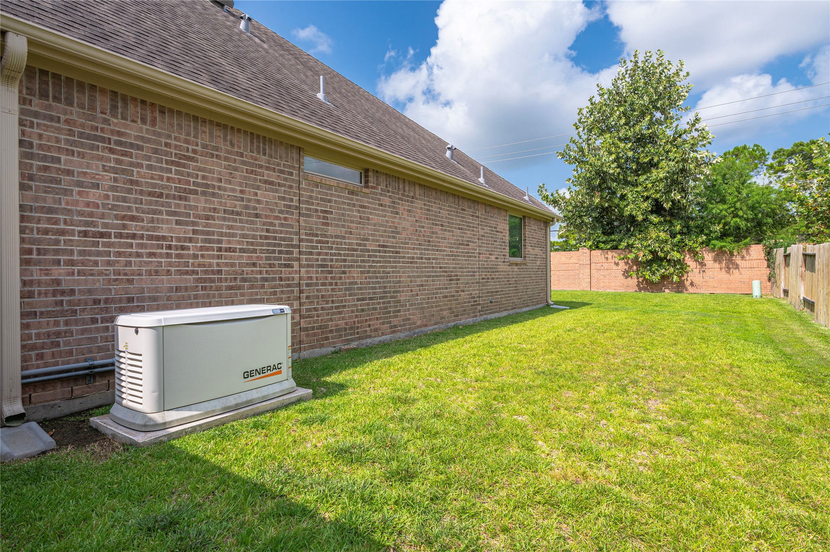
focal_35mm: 19
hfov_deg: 86.9
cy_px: 276
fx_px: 438
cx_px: 415
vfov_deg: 64.5
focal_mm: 19
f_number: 13
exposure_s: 1/125
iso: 125
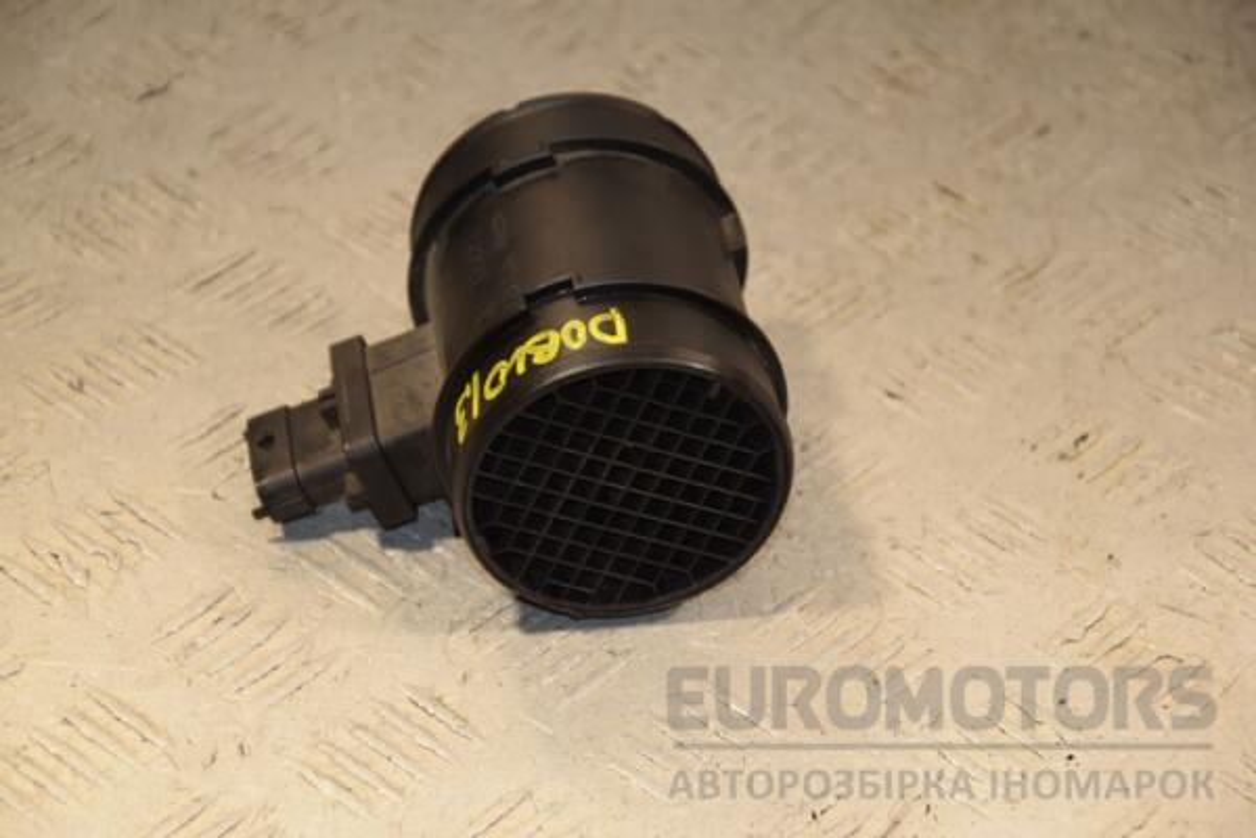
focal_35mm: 128
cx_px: 628
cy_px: 419
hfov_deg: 16.1
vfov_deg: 10.8
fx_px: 4448
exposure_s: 1/200
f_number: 6.3
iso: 800
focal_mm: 85
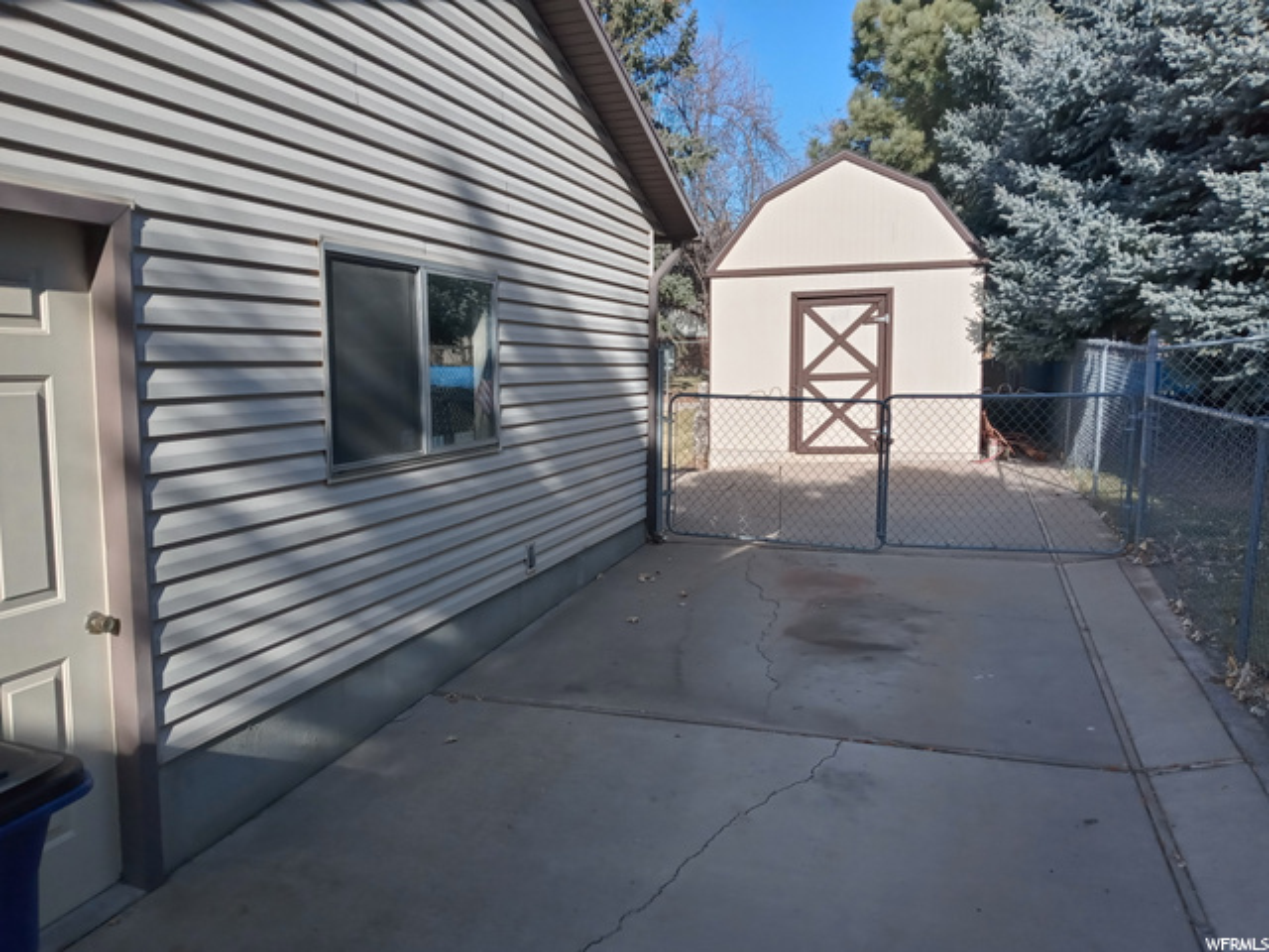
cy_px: 476
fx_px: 1026
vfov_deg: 49.7
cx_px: 634
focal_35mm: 28
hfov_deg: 63.4
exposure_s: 1/1689
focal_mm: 3.61
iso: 100
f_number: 1.8
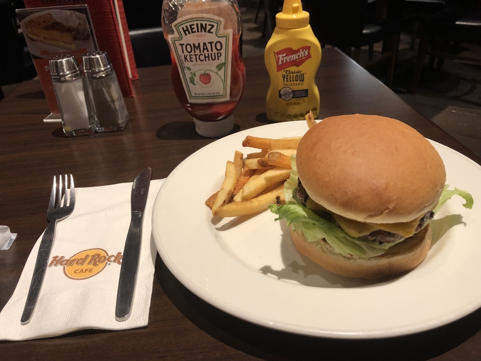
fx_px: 389
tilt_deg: -31.9
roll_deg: +5.9
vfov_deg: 49.7
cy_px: 180
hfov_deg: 63.4
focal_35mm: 28
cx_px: 240
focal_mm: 3.99
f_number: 1.8
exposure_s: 1/17
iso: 40
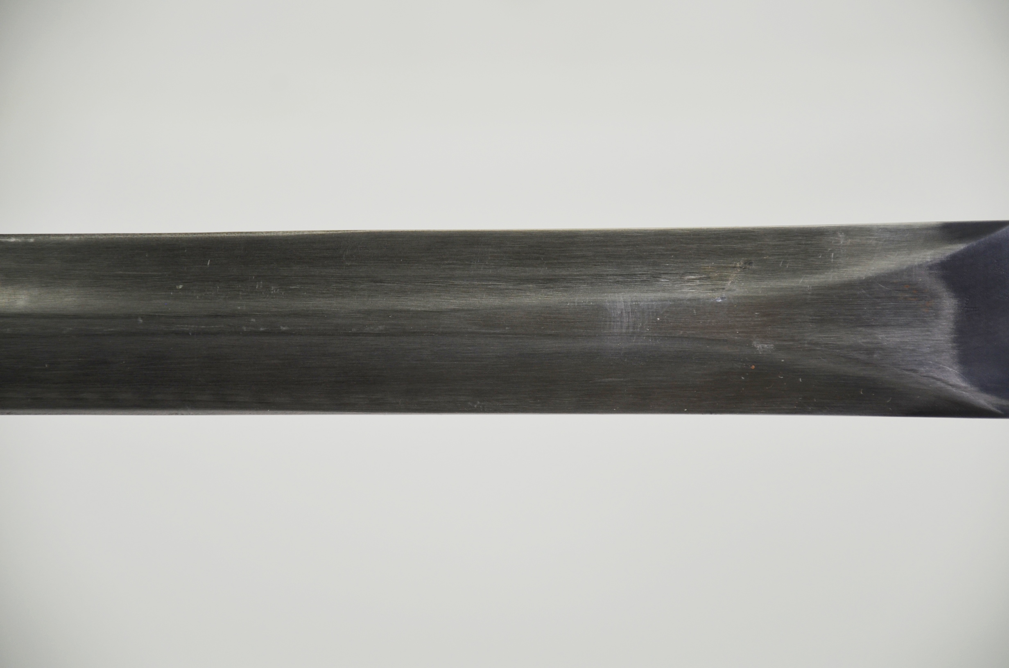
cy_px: 334
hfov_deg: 10.2
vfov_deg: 6.8
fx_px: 5664
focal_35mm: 202
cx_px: 504
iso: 400
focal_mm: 135
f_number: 5.6
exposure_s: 1/320
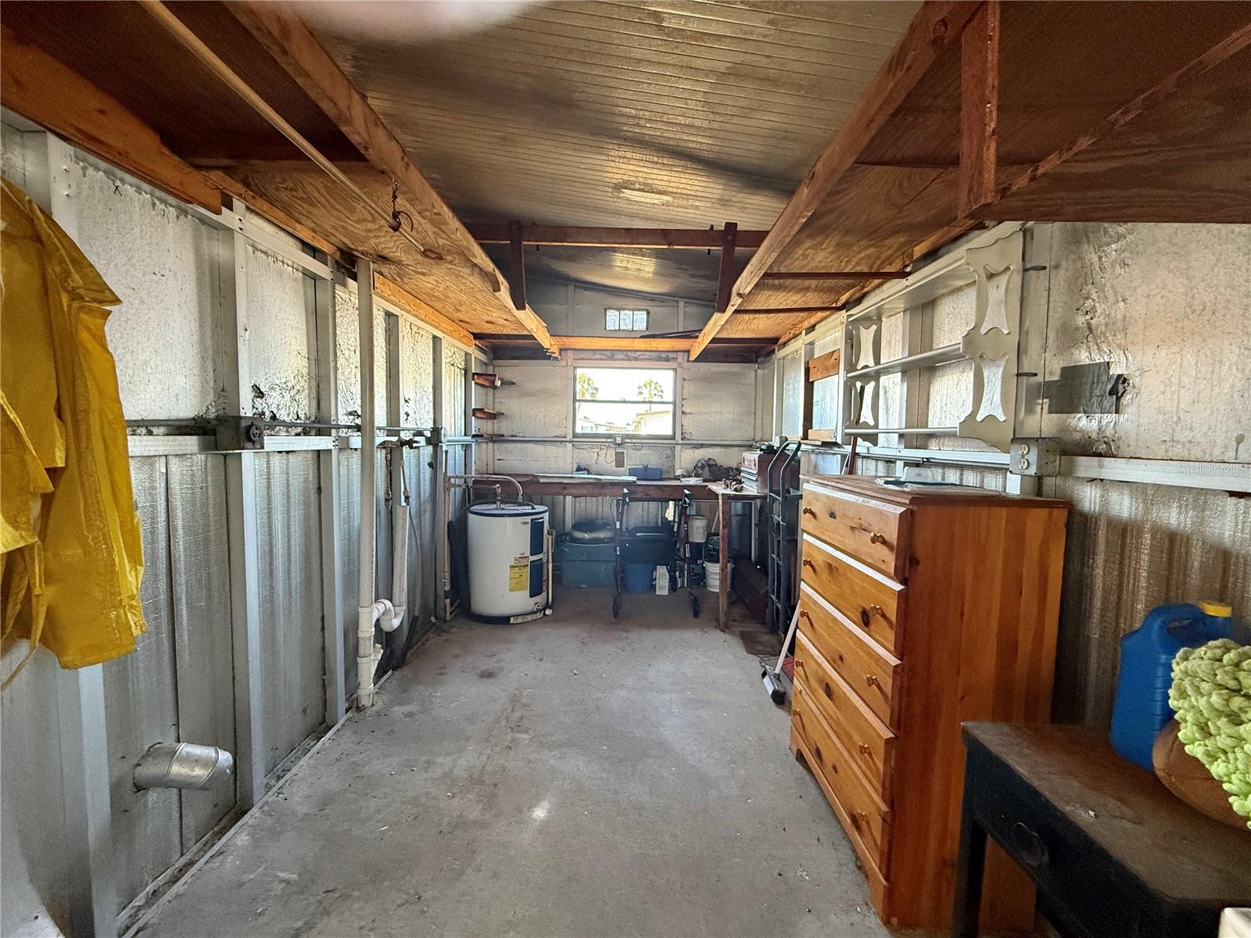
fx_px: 506
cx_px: 626
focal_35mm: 14
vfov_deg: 85.7
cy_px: 469
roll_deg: -0.7
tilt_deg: -2.8
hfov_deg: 102.1
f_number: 2.2
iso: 400
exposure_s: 1/99
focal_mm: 2.22
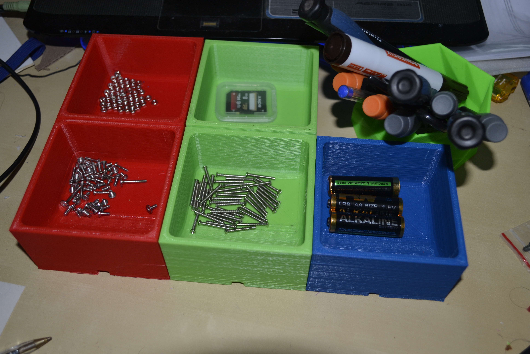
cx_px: 265
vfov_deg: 36.9
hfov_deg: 53.1
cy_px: 177
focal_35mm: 36
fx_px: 530
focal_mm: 24
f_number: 4
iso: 360
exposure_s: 1/60
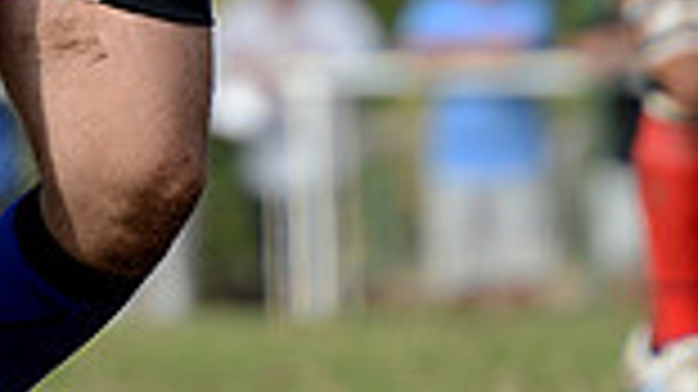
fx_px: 19553
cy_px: -417
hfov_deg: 2.0
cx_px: -171
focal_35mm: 1057
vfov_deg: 1.1
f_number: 4
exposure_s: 1/1250
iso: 320
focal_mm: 270
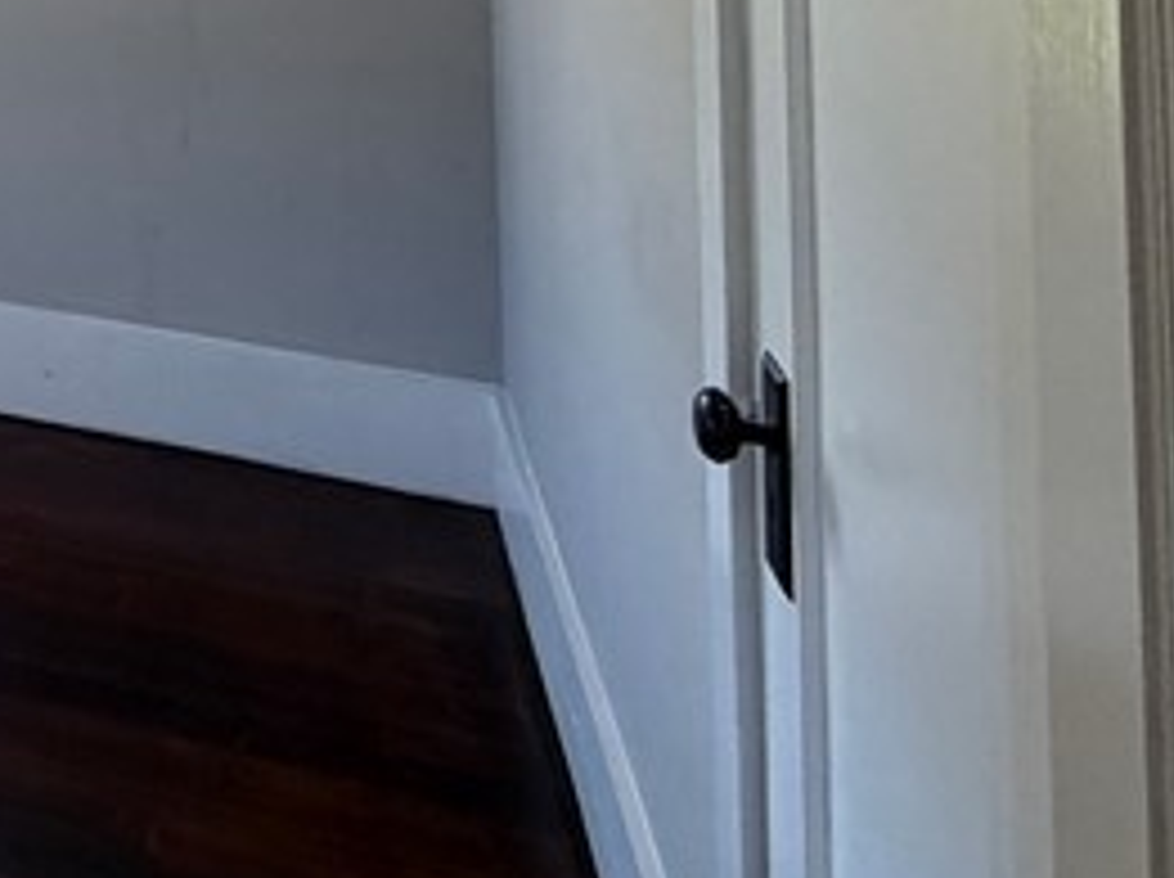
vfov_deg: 21.1
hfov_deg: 24.0
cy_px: -540
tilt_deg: +0.9
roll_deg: +2.5
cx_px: -747
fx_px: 1863
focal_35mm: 55
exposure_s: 1/121
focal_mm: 2.22
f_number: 2.2
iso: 160
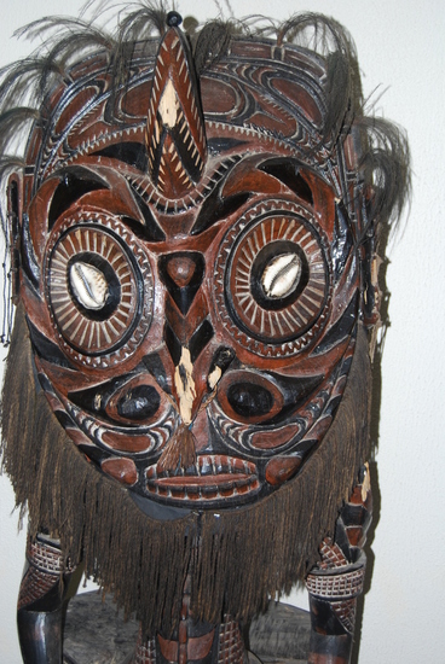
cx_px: 222
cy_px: 332
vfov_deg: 37.8
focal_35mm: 52
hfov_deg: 25.8
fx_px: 971
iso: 200
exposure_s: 1/60
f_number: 4.8
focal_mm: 35
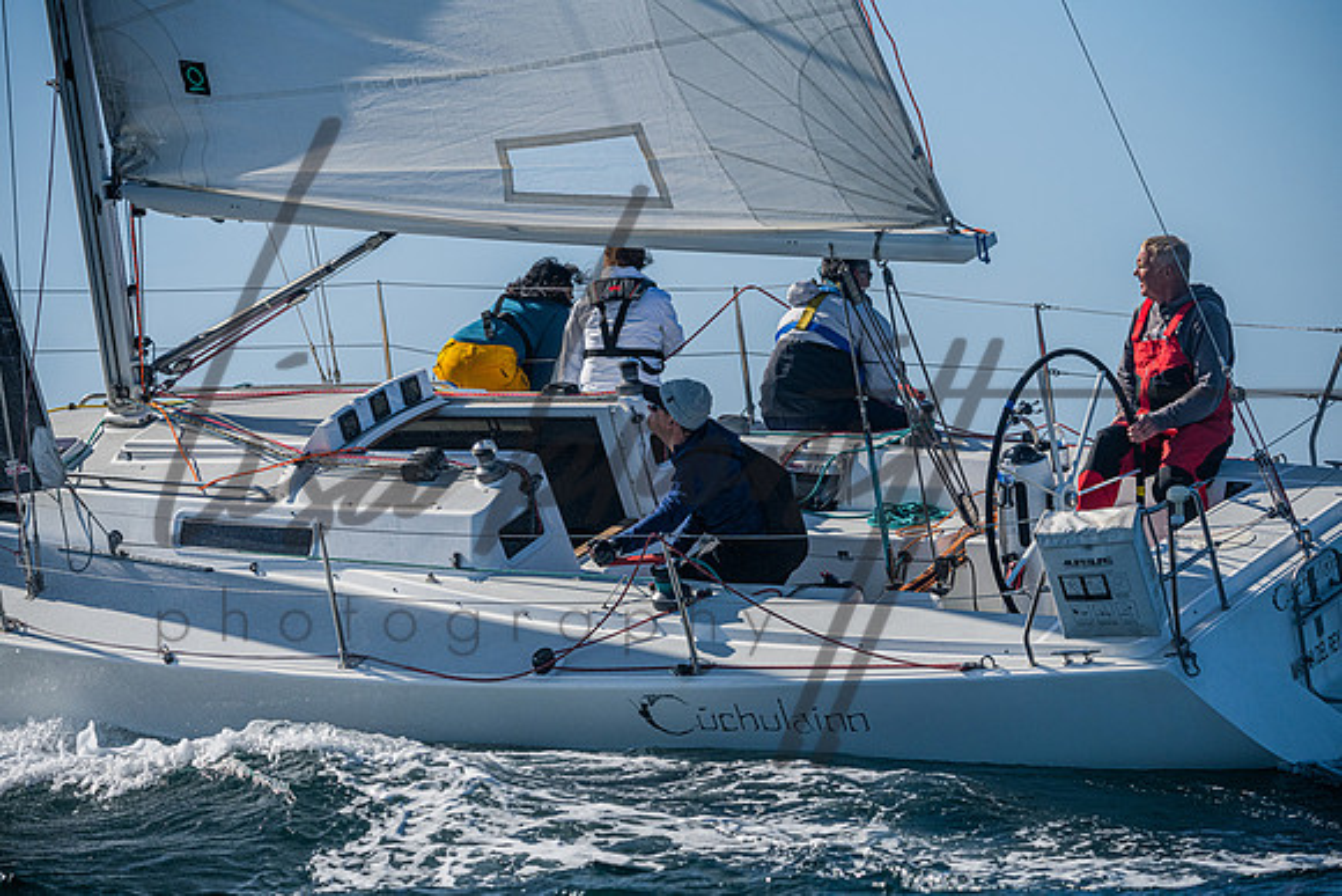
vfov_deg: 7.2
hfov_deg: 10.8
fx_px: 7084
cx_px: 671
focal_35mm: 190
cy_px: 448
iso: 400
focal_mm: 190
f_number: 6.3
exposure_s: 1/6400
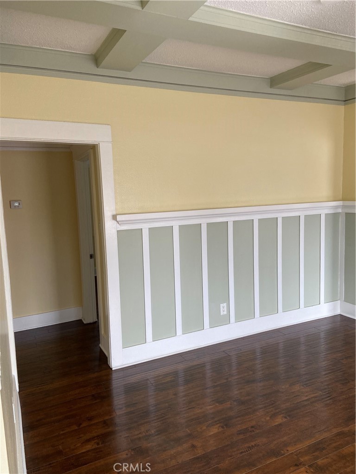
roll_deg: +3.4
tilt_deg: -4.4
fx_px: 357
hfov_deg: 53.1
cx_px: 178
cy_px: 237
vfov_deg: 67.3
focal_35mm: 26
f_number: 1.8
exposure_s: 1/121
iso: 100
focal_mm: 4.25
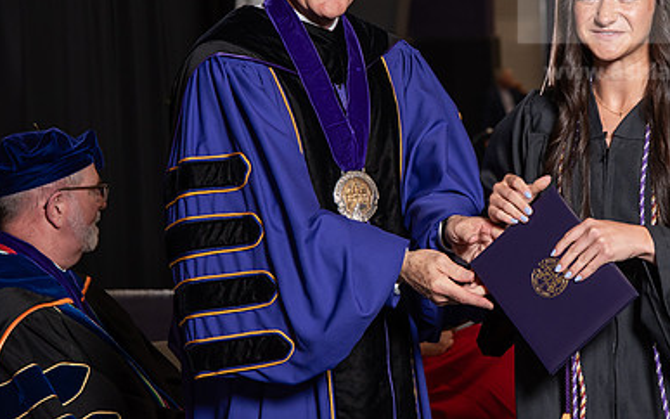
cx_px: 466
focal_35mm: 130
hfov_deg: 16.0
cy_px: 108
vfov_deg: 10.1
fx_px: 2374
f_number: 5
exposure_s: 1/200
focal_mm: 85
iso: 1000
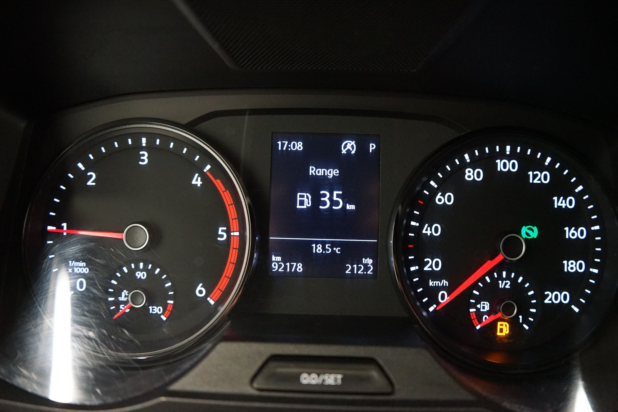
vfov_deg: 27.0
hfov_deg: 39.6
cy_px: 206
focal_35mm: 50
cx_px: 309
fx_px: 858
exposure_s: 1/80
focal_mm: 50
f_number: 4.5
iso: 6400
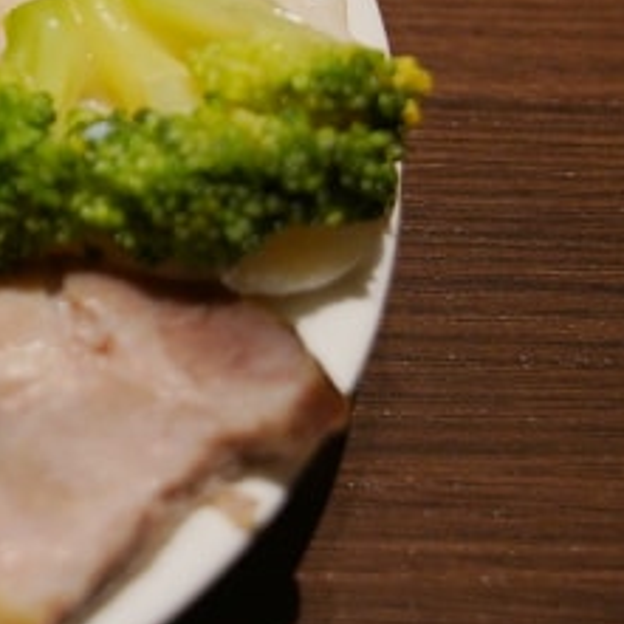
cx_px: -909
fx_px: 2916
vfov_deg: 11.8
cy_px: -240
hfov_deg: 10.4
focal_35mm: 143
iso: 320
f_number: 4
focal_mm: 31
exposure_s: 1/60
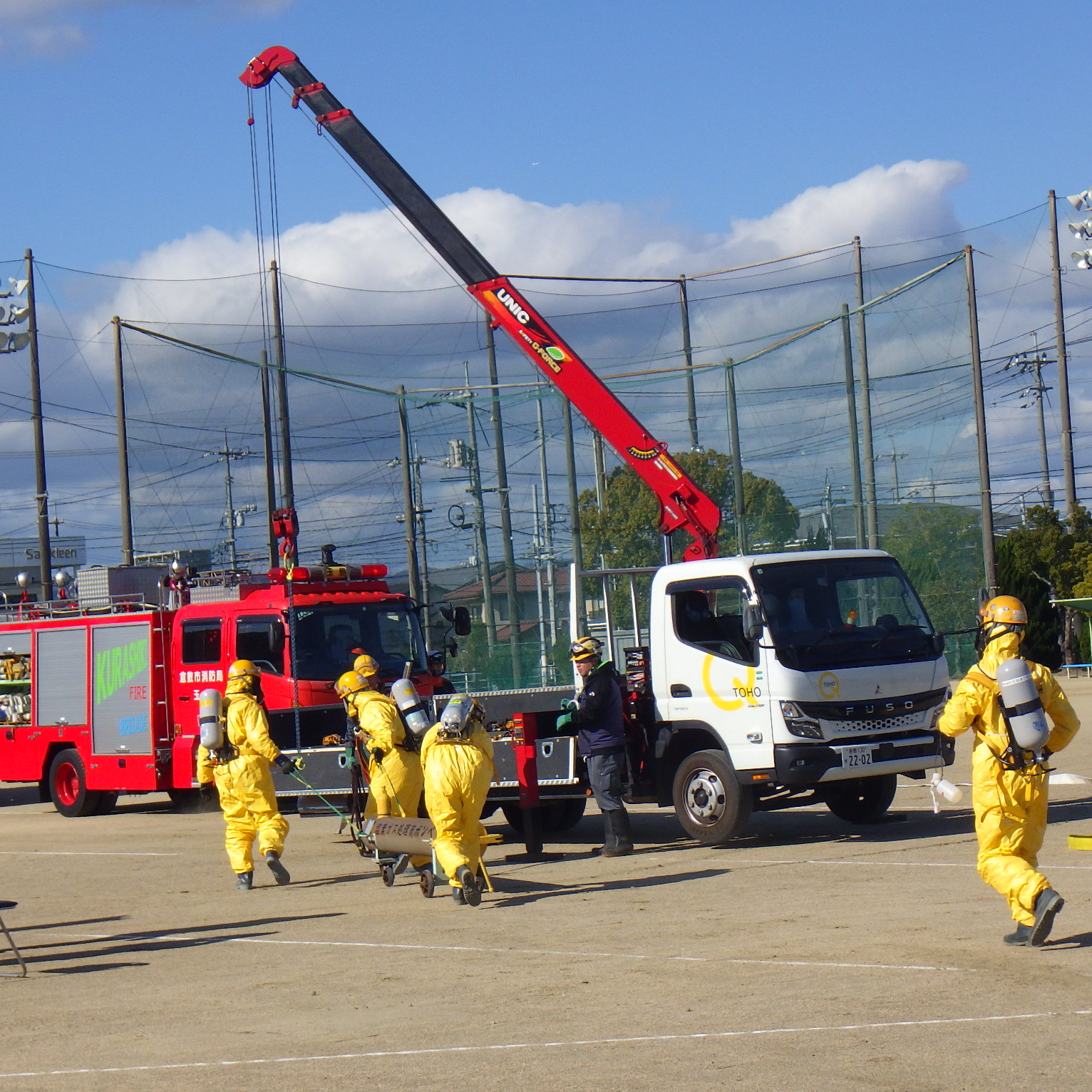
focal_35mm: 91
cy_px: 547
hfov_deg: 19.1
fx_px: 3248
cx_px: 406
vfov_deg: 19.1
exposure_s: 1/800
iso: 125
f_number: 5.8
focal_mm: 13.7
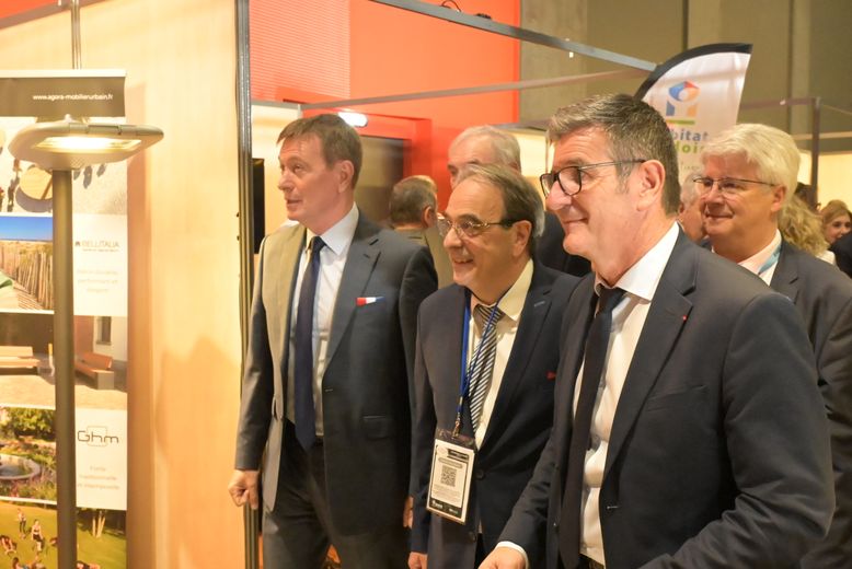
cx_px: 426
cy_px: 284
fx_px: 924
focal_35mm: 39
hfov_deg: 49.5
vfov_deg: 34.3
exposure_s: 1/200
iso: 16000
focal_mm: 26.5
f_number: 6.3
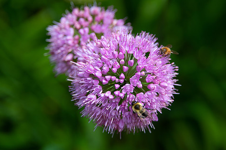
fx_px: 2304
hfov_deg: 5.6
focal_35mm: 367
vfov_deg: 3.7
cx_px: 125
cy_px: 71
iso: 200
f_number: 5.6
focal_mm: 300
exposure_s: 1/500
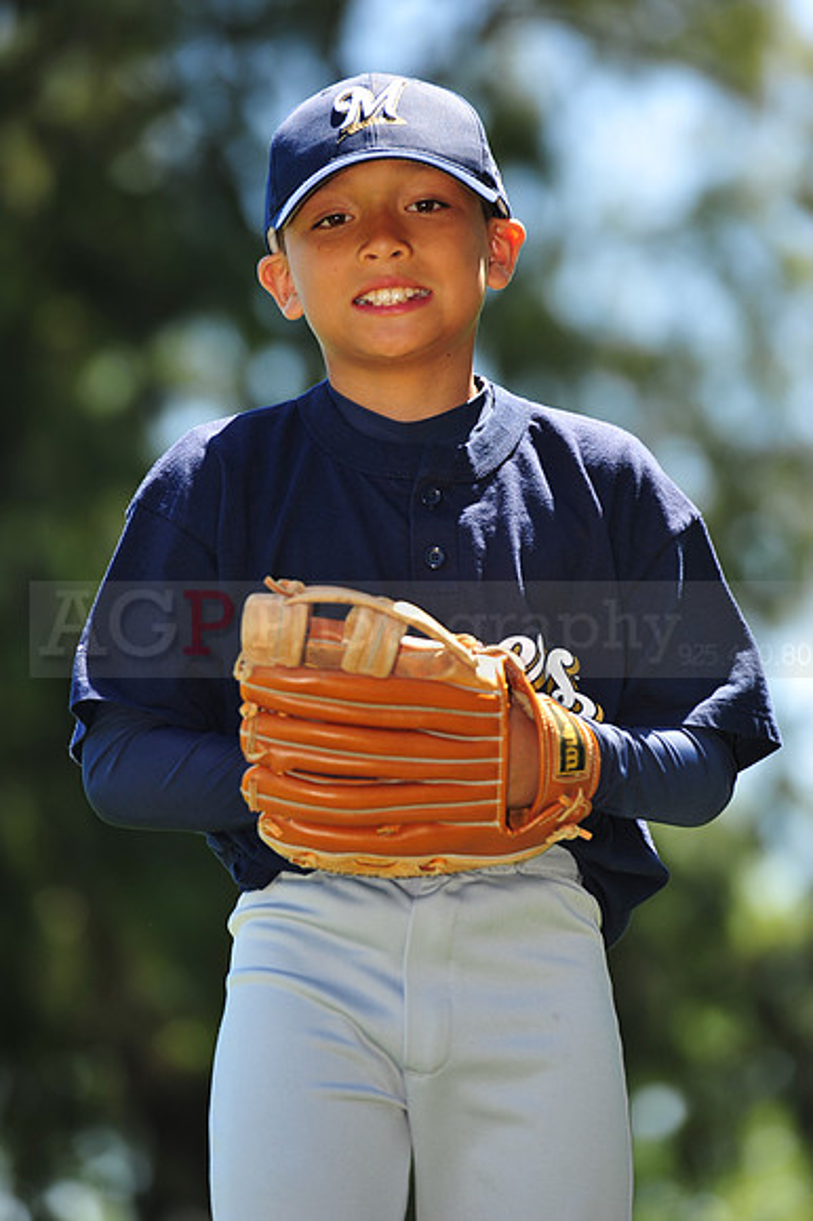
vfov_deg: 10.3
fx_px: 6783
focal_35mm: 200
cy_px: 610
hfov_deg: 6.9
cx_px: 406
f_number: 4
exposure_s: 1/400
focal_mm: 200
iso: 200
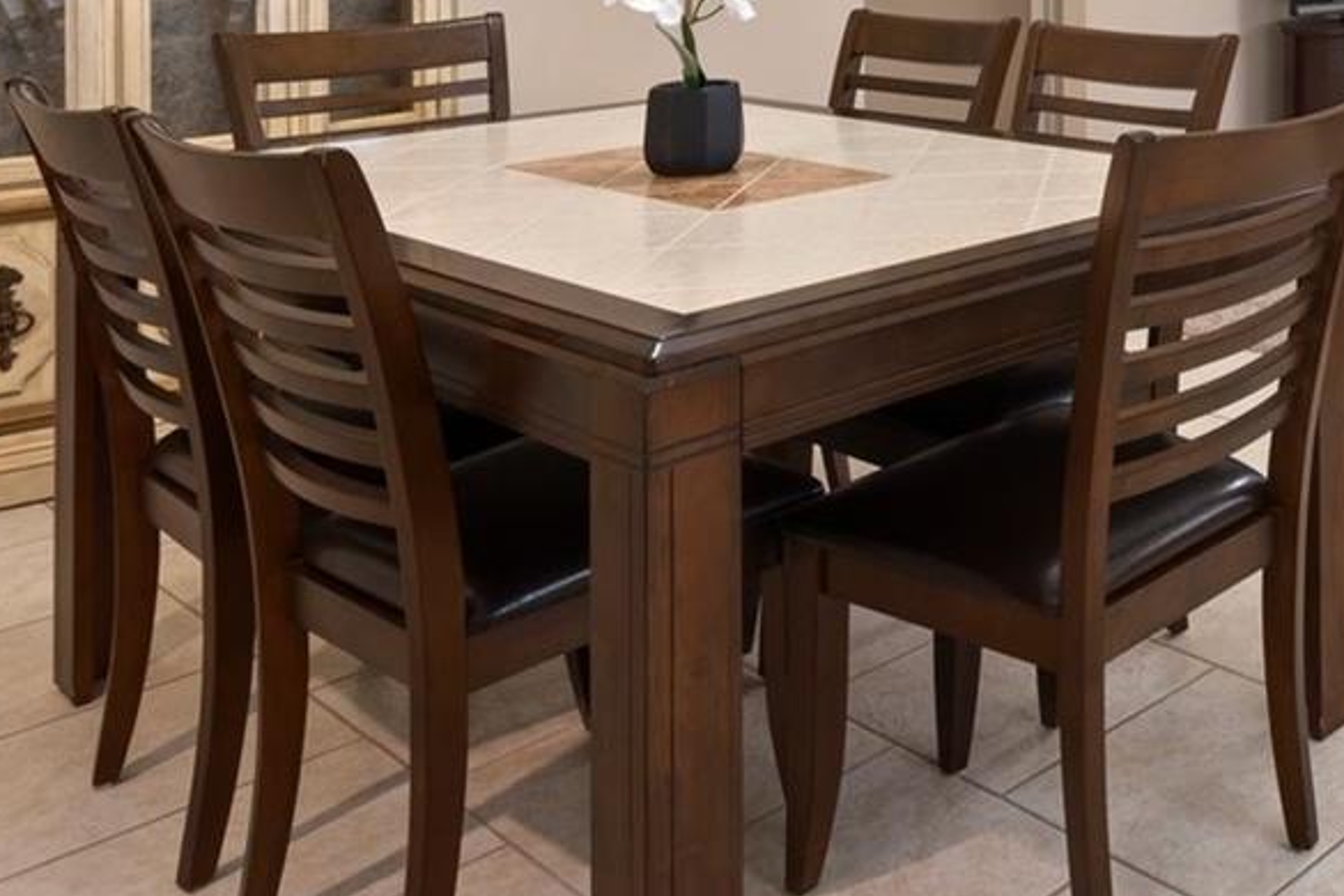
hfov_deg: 40.3
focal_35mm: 41
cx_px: 1406
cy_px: -140
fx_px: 1531
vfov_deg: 28.9
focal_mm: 10
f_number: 7.1
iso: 400
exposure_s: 1/6
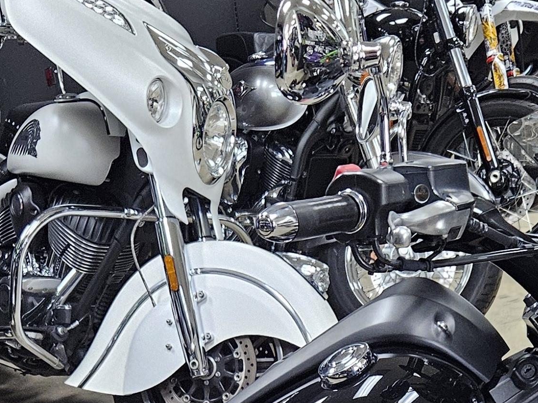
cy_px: 607
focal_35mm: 82
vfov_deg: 16.4
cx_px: 382
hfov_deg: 23.7
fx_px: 1274
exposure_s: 1/120
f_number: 1.8
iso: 800
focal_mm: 5.4
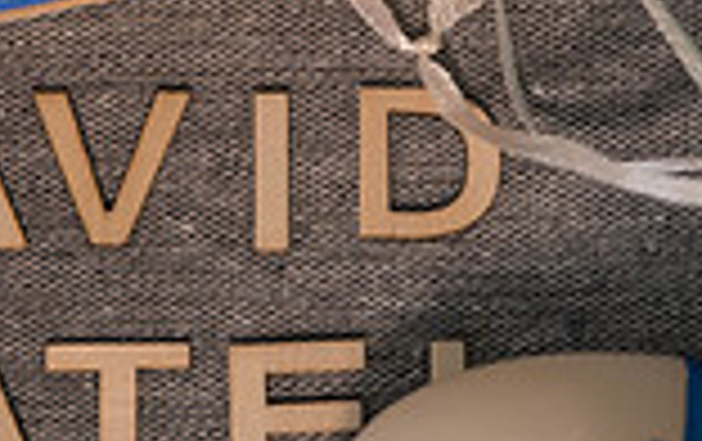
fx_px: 5192
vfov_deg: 4.9
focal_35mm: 271
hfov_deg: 7.7
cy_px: 131
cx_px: 232
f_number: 2.8
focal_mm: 68
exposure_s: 1/160
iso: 800
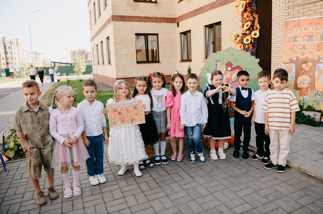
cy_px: 101
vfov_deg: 50.6
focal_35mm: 25
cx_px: 170
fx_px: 226
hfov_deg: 71.0
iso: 160
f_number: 4
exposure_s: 1/320
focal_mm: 24
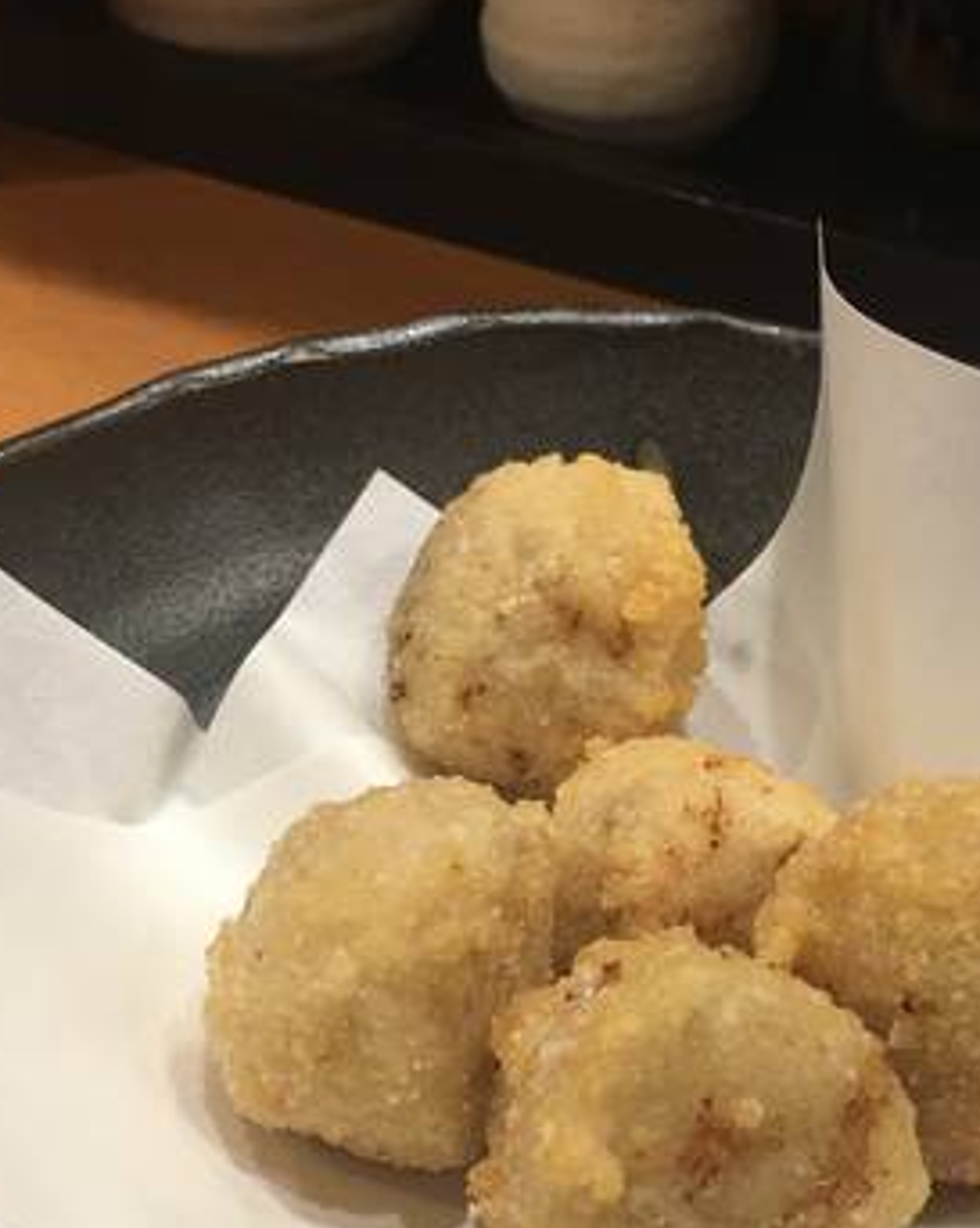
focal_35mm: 53
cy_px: 783
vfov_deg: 35.2
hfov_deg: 28.3
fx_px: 1924
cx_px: 693
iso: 40
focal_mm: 4.15
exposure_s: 1/15
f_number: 2.2
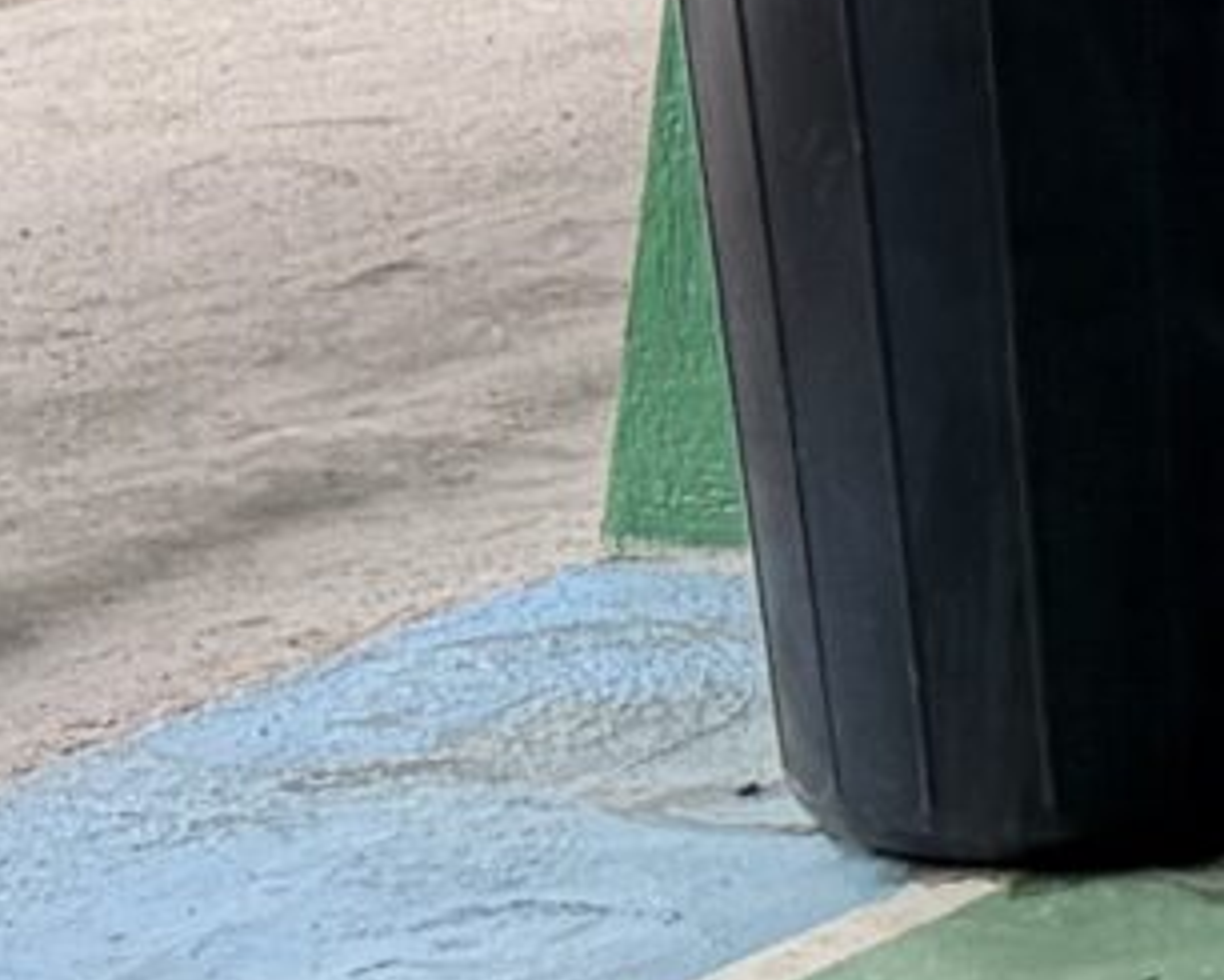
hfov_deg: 7.7
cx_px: 4396
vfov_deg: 7.4
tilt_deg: -2.4
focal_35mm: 196
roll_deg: +2.8
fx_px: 7102
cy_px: -1344
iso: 200
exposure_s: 1/189
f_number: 1.78
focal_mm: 6.76
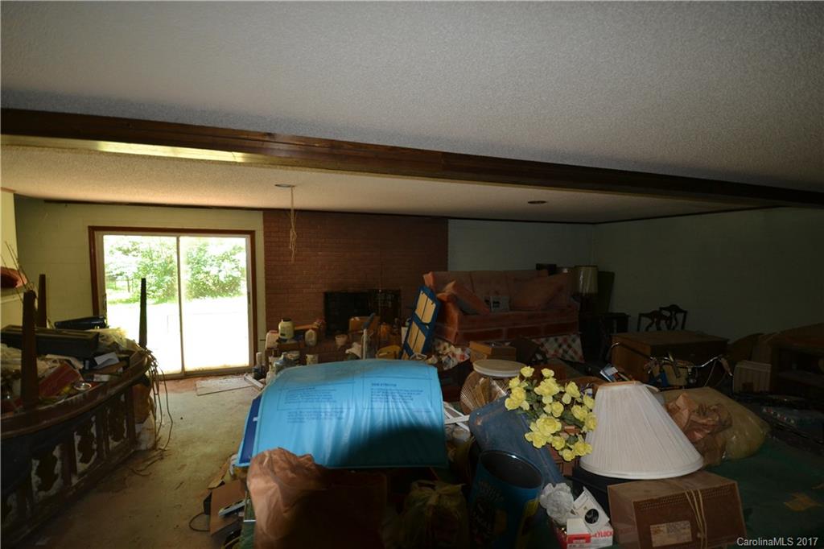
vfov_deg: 77.3
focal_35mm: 15
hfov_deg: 100.4
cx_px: 412
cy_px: 274
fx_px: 343
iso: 400
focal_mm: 10
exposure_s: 1/80
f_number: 4
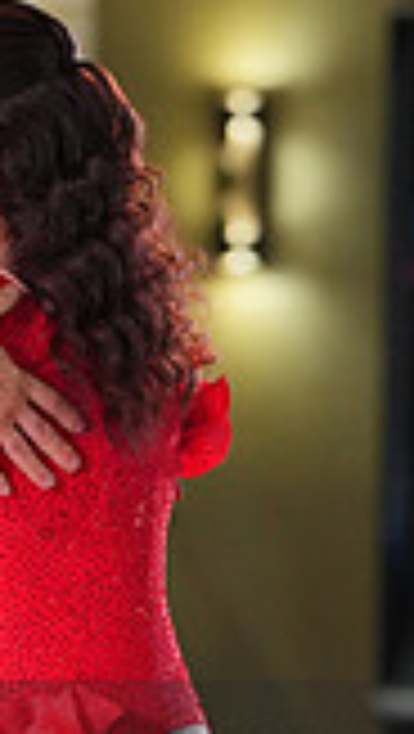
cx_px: -142
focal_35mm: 504
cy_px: 833
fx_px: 9811
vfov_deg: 4.3
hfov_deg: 2.4
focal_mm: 135
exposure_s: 1/500
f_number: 4
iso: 1600
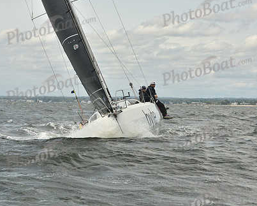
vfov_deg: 11.4
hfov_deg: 14.3
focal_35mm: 135
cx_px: 129
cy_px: 111
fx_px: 1028
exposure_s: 1/800
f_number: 10
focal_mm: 100
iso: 250
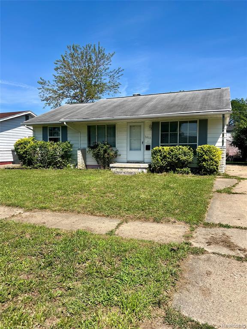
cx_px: 124
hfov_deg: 53.1
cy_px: 164
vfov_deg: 67.3
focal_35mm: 26
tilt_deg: -3.1
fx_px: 247
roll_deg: +0.7
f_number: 1.5
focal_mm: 5.7
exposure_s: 1/3968
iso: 50
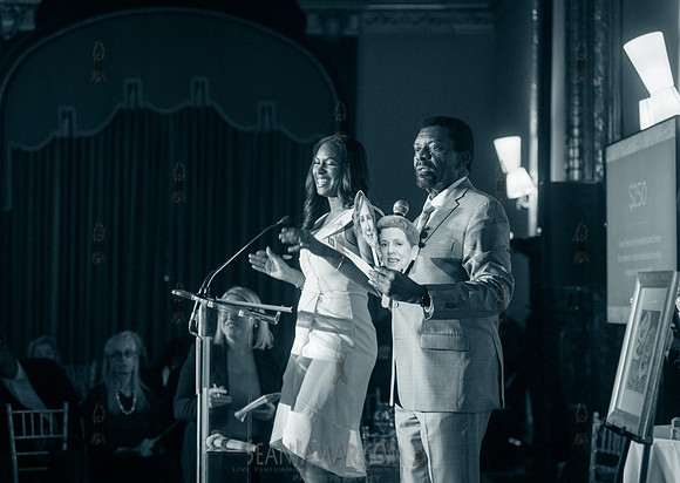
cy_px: 242
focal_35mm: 92
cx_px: 318
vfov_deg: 15.5
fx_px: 1778
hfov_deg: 21.6
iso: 6400
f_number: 3.5
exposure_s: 1/200
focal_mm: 86
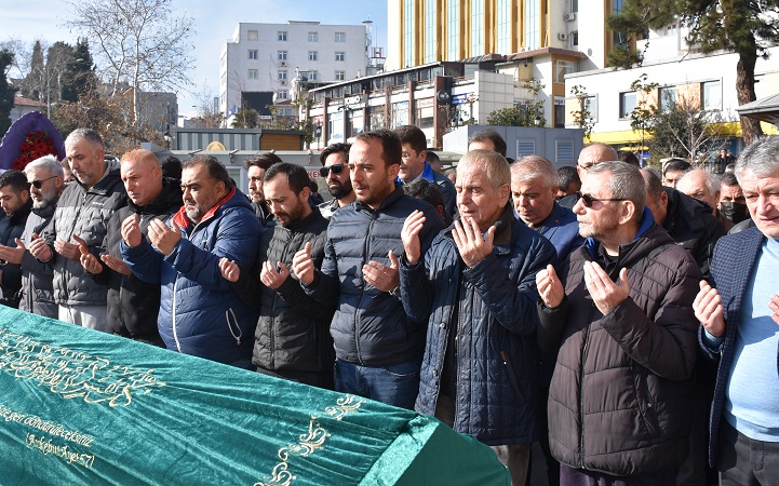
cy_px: 200
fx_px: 891
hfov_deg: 47.1
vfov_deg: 30.4
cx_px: 351
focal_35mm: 42
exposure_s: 1/500
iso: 200
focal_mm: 22
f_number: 8
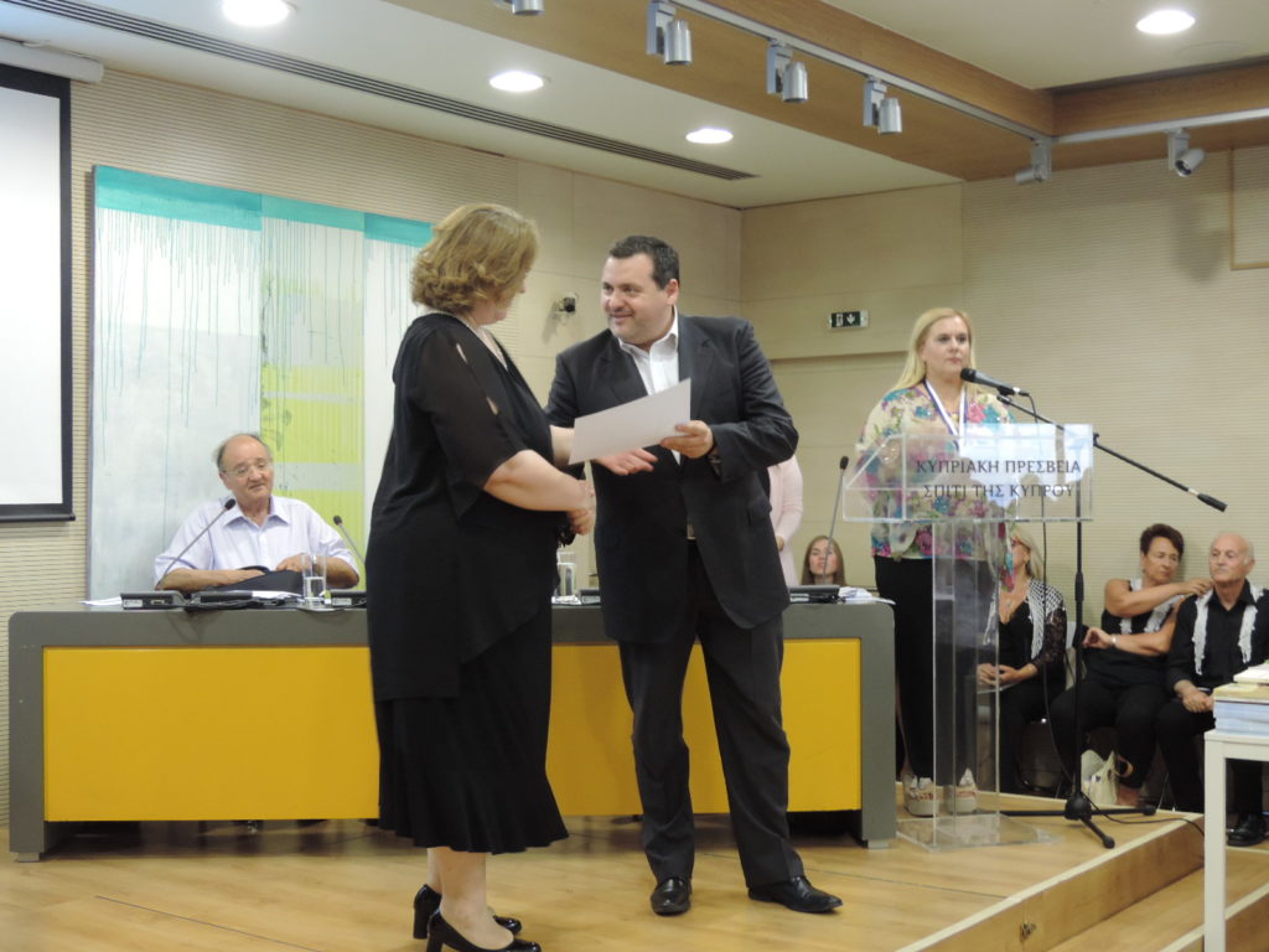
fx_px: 1723
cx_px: 634
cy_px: 476
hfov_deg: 40.4
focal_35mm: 47
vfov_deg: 30.9
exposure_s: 1/20
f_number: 3.5
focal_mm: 8.3
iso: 400
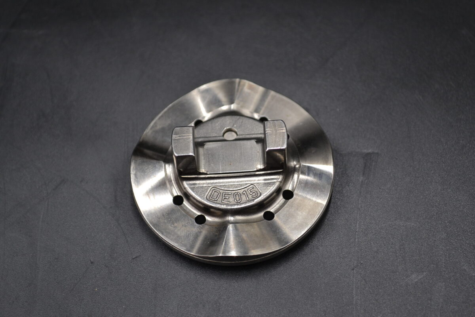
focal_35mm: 72
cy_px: 158
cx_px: 238
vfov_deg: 18.9
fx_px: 950
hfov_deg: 28.1
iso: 400
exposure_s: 1/60
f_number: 5.6
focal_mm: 48
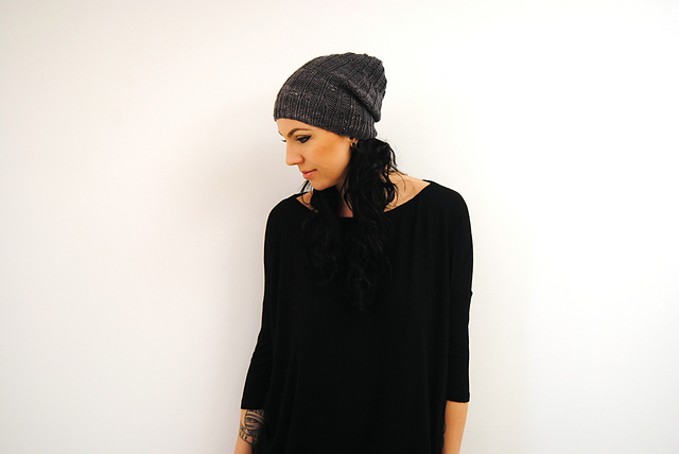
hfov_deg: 46.4
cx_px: 340
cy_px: 227
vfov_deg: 32.0
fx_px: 793
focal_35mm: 42
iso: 200
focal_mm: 28
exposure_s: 1/30
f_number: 4
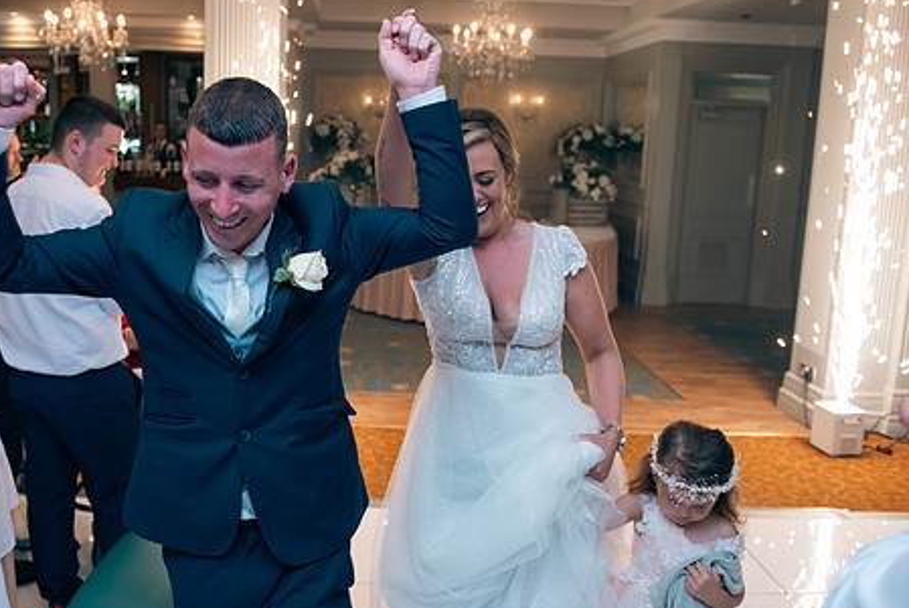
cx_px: 362
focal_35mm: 31
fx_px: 783
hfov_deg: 59.7
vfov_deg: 42.2
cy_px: 252
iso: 640
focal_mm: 24
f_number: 3.5
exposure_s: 1/160
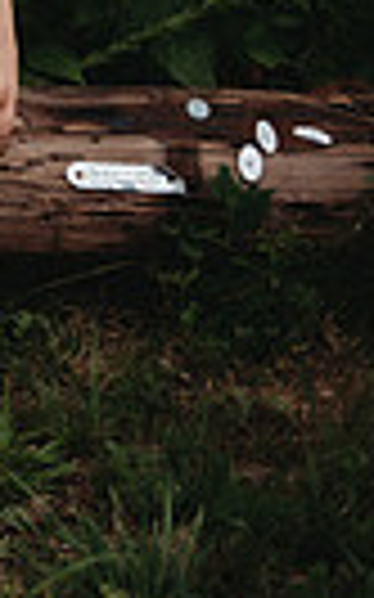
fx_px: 2612
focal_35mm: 160
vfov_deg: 12.6
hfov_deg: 7.1
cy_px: -196
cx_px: -829
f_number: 2.8
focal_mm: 36
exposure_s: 1/400
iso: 160
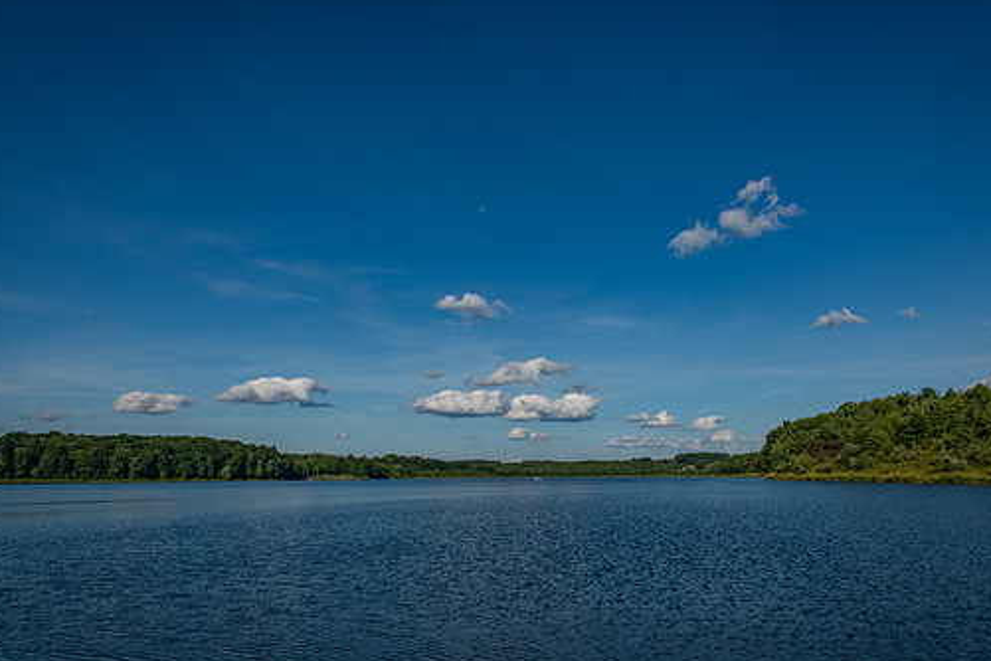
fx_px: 798
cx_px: 550
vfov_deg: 44.9
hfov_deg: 63.5
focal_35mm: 29
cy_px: 358
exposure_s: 1/320
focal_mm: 24
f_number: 13
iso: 125
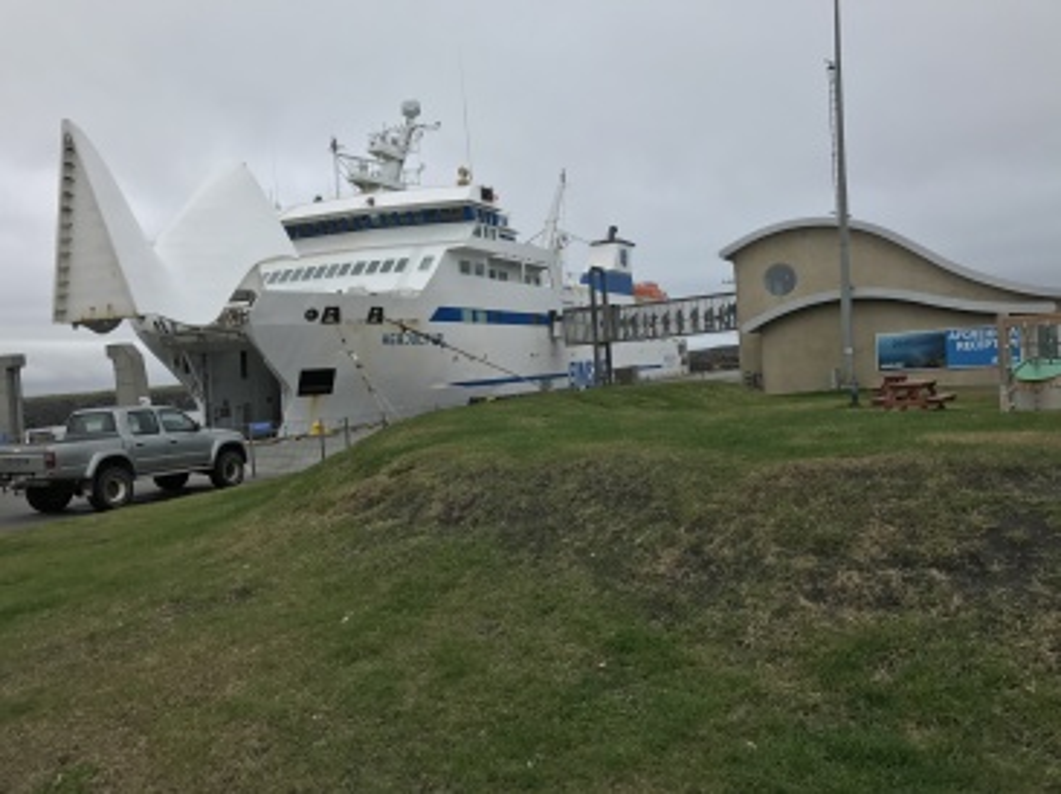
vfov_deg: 49.7
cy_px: 397
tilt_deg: -6.7
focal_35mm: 28
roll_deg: +2.9
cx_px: 530
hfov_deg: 63.5
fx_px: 858
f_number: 1.8
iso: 20
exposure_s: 1/894
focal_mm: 3.99
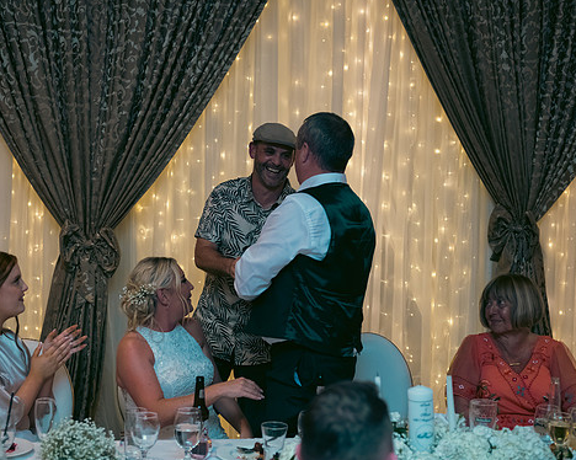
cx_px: 274
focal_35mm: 64
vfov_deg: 23.8
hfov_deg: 29.6
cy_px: 231
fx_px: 1091
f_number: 3.5
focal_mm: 55
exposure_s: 1/160
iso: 800
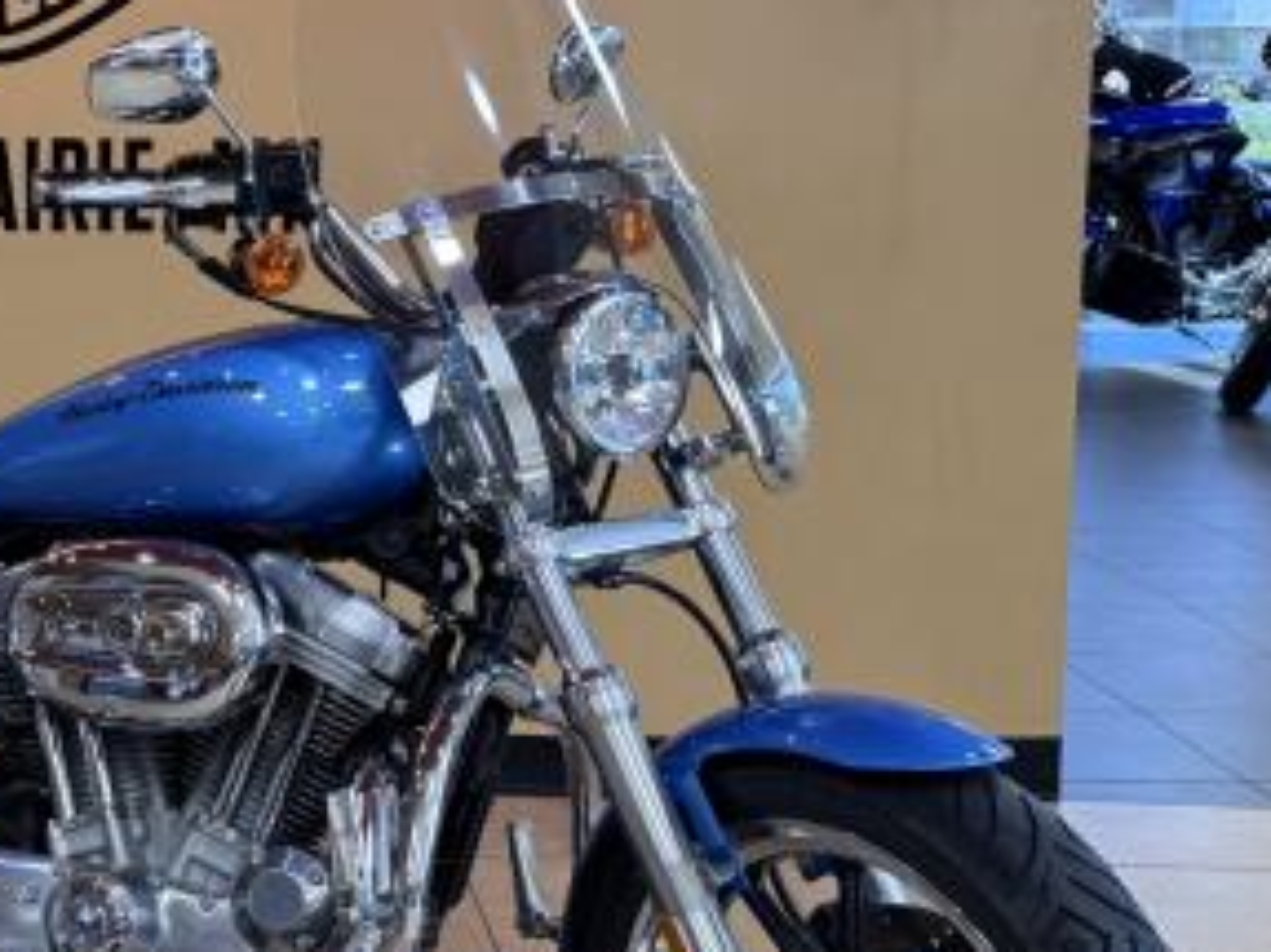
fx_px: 2459
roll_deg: +0.1
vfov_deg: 21.9
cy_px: 363
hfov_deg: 27.7
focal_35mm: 67
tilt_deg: -7.7
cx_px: 75
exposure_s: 1/120
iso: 200
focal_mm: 6.76
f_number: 1.78
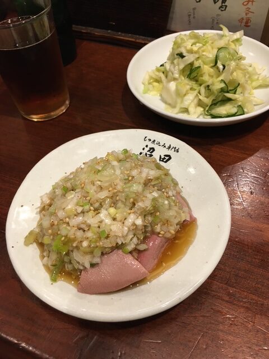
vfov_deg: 61.7
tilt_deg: -50.5
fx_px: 300
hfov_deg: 48.2
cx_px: 134
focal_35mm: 29
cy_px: 180
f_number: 2.2
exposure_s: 1/30
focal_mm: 4.15
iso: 100
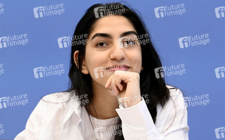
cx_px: 118
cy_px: 86
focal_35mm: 126
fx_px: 772
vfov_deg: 10.4
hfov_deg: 16.6
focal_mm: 102
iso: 4000
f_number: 5
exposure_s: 1/640
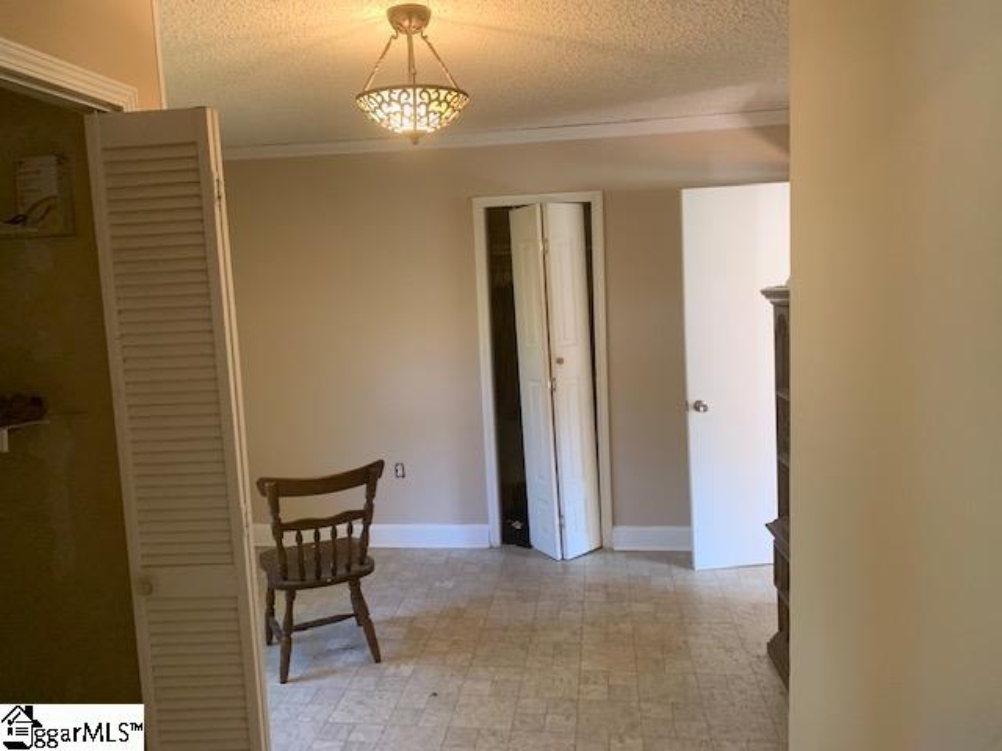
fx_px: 753
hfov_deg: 67.3
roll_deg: +2.7
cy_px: 376
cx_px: 501
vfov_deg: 53.1
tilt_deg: -7.0
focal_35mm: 26
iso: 200
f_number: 1.8
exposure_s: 1/60
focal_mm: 4.25
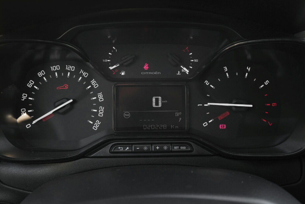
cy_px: 102
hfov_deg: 58.7
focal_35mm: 32
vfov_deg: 41.1
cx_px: 152
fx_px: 271
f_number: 9
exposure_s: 1/180
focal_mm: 21.5
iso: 2000
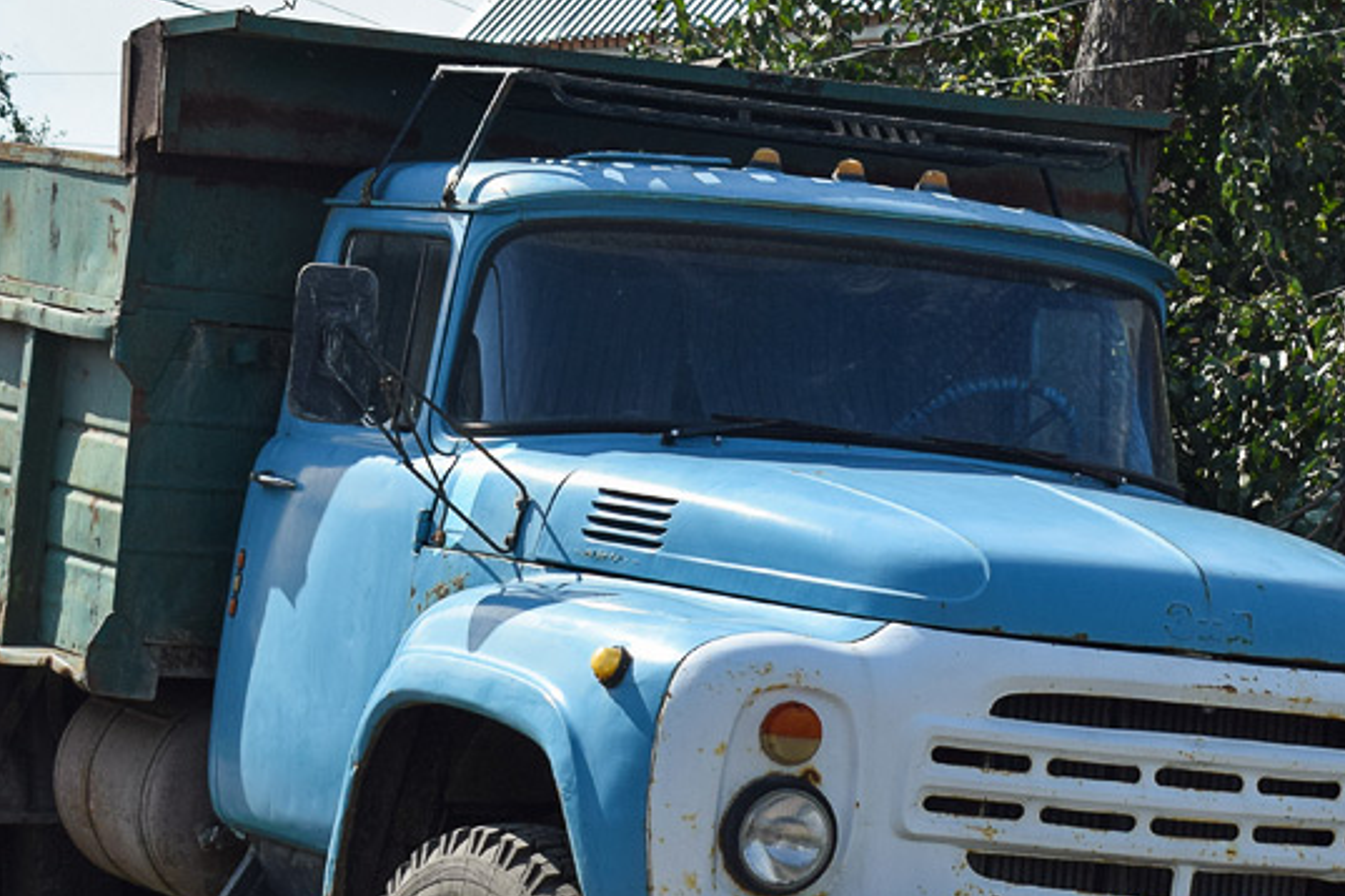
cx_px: 812
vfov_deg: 10.2
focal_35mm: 134
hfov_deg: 15.3
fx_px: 5006
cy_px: 508
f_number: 6.3
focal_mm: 40
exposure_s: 1/800
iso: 200
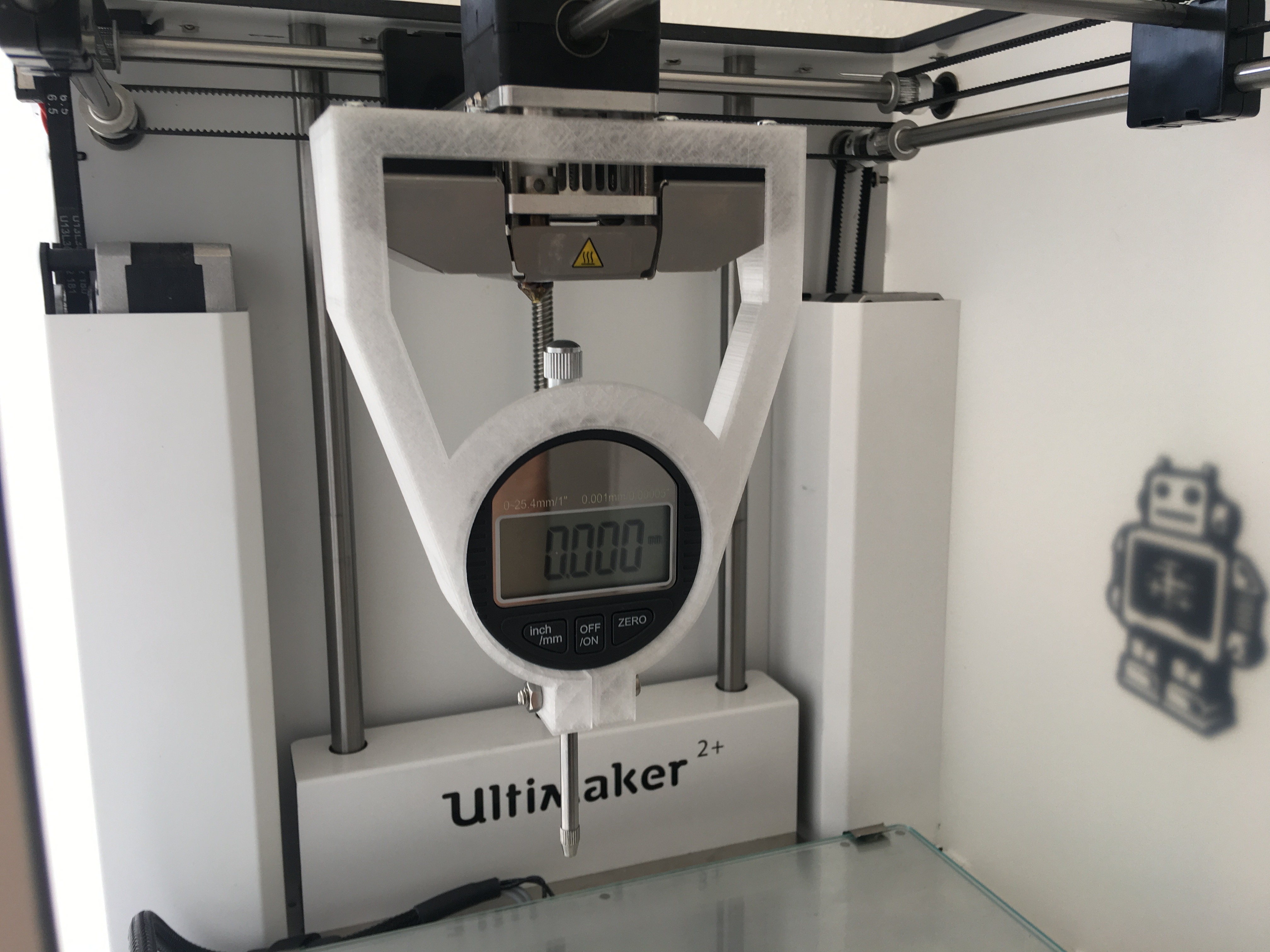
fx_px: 1064
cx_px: 635
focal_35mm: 29
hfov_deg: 61.7
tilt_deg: -9.8
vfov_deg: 48.2
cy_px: 476
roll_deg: -0.5
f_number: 2.2
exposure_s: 1/50
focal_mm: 4.15
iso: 25
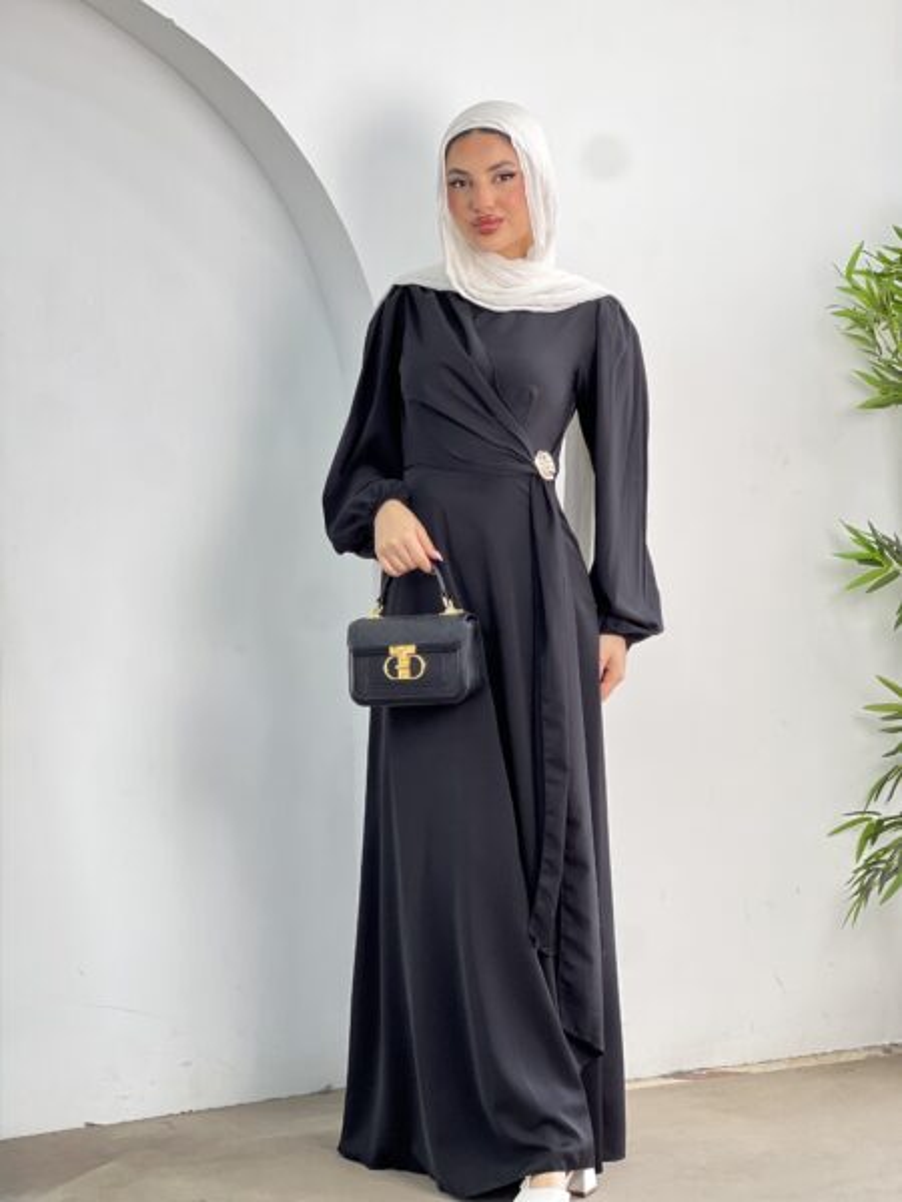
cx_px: 451
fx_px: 2675
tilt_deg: -3.9
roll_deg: +1.2
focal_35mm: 77
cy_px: 601
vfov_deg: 25.3
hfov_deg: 19.1
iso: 100
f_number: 2.8
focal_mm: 9
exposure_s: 1/100
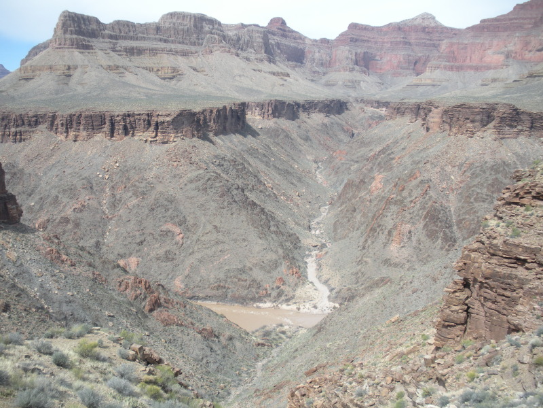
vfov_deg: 39.7
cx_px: 272
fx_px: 565
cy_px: 204
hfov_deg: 51.4
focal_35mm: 36
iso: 64
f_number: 3.5
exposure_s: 1/427
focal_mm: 6.3
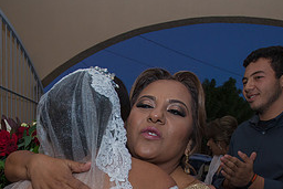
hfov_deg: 44.3
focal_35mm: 43
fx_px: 338
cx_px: 81
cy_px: 201
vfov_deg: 28.7
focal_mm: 19
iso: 1600
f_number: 3.5
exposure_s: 1/100
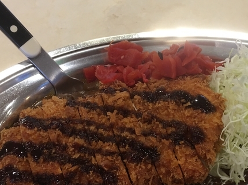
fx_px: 387
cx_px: 157
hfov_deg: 35.3
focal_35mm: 54
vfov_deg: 26.7
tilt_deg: -55.2
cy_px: 134
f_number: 2.2
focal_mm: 4.15
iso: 50
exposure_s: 1/15
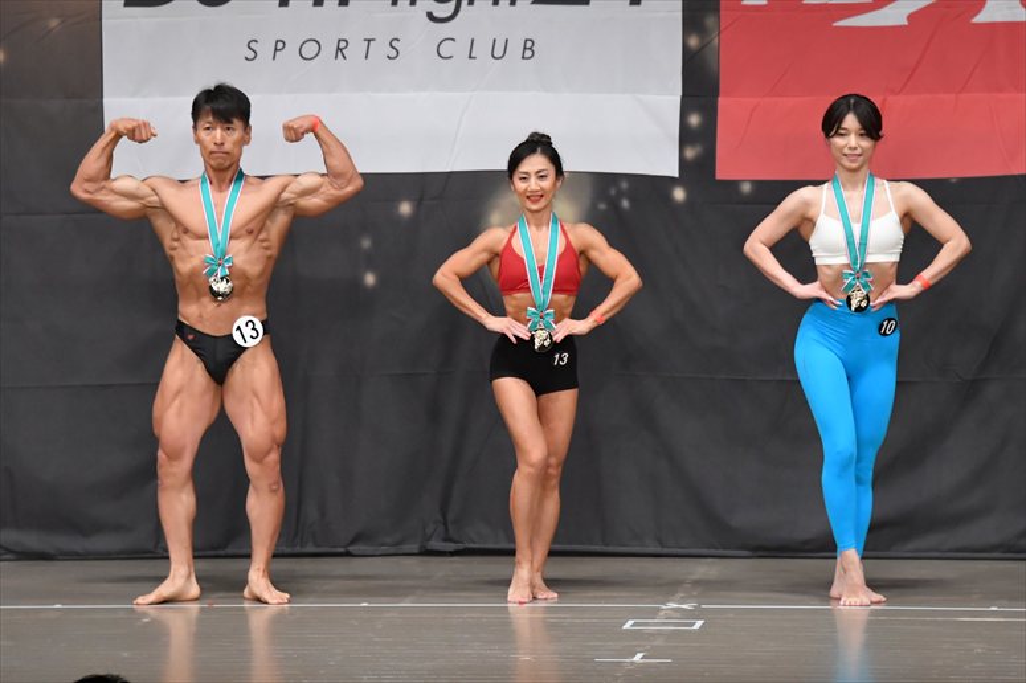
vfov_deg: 6.8
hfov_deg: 10.2
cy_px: 342
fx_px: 5754
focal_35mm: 202
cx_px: 513
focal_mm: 135
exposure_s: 1/400
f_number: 5.6
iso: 5000
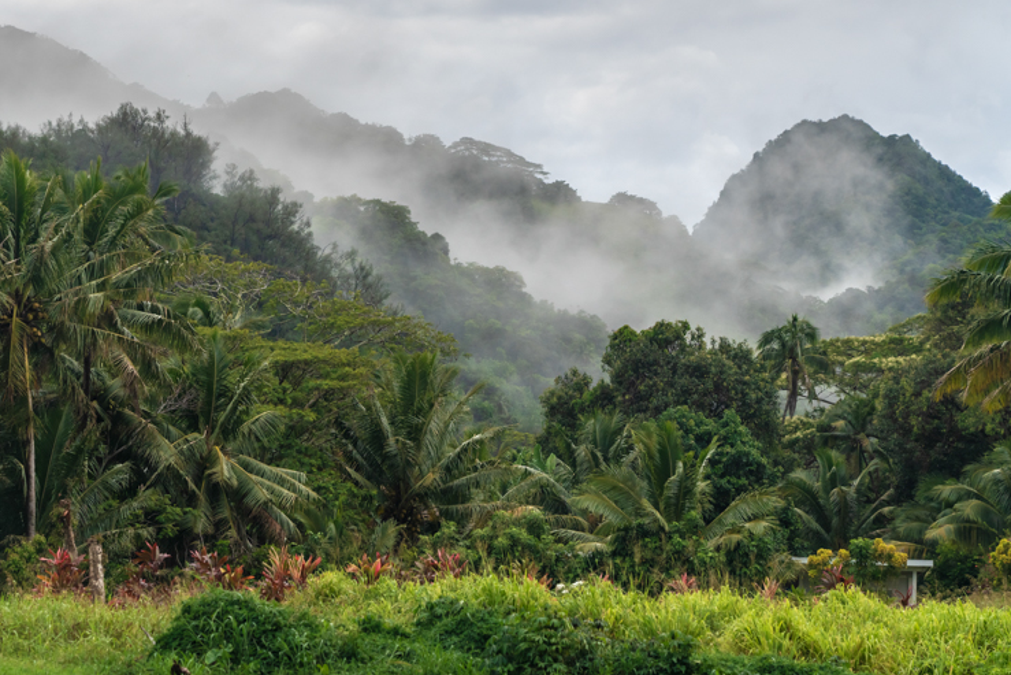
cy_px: 266
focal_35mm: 142
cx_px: 343
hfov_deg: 14.4
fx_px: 3988
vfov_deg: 9.7
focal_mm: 105
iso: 640
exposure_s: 1/320
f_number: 5.6
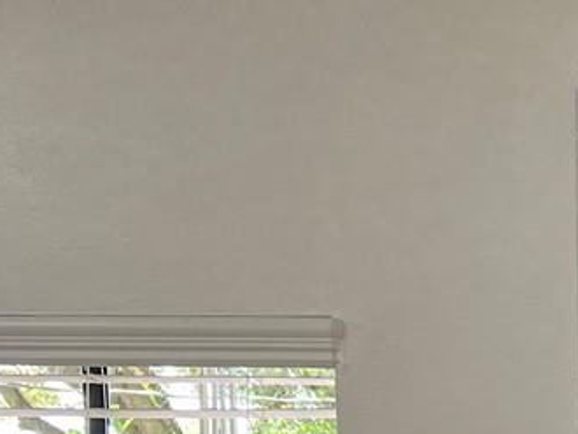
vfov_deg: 10.8
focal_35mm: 126
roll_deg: +0.1
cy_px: 854
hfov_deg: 14.8
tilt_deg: -5.6
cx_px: 806
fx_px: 2105
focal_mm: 5.7
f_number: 1.5
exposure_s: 1/120
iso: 80
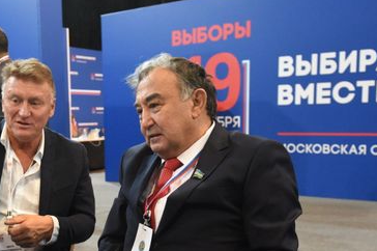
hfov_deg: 39.0
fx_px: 523
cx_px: 116
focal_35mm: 50
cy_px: 199
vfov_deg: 26.5
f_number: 4
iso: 12800
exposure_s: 1/640
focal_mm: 26
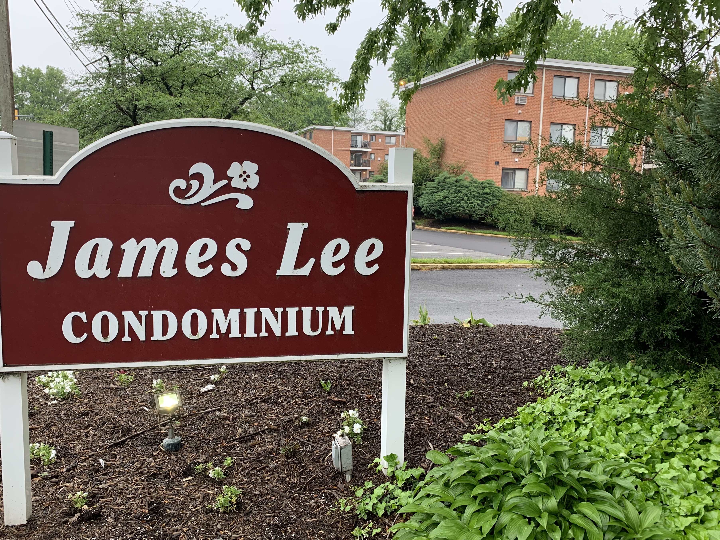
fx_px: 603
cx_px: 319
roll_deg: -2.7
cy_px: 266
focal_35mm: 29
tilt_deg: -7.4
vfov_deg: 48.2
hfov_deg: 61.5
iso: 32
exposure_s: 1/121
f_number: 1.8
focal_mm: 4.25
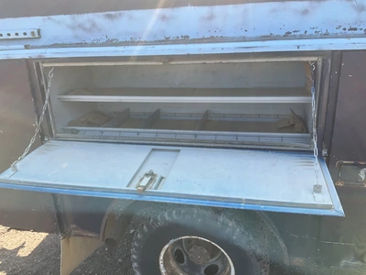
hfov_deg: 61.7
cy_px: 138
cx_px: 183
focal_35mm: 29
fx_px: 307
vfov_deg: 48.2
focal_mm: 3
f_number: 1.8
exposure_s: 1/406
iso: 25
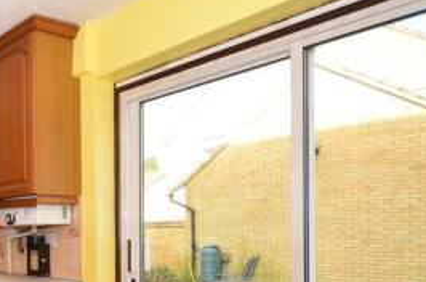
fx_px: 437
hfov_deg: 40.7
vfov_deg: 34.7
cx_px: -53
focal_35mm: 37
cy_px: 226
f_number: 4
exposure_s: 1/200
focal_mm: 10
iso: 640
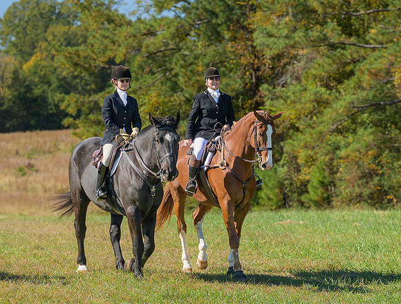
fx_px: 2137
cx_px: 213
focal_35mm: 184
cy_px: 162
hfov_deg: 10.7
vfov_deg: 8.1
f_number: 4
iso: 200
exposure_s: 1/800
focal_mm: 115
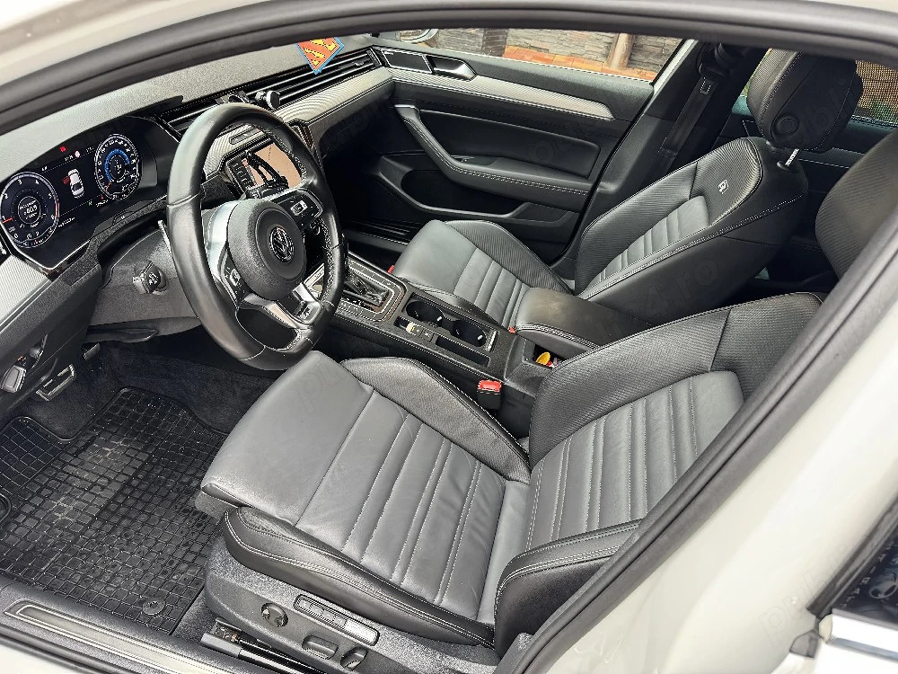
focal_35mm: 24
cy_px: 337
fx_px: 623
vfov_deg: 56.8
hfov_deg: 71.6
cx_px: 449
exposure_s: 1/122
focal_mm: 6.76
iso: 200
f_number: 1.78
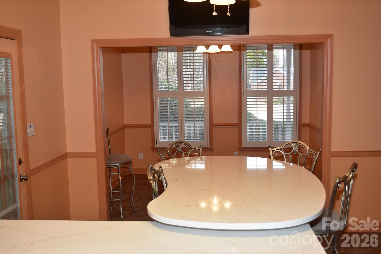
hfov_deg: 46.4
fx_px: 444
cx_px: 190
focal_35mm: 42
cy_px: 127
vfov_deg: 31.9
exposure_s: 1/60
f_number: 5
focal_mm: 28
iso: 800
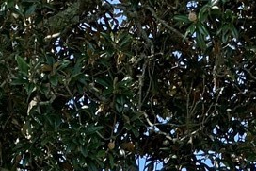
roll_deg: +0.6
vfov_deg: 7.1
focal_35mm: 159
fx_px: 1130
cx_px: 126
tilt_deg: +0.8
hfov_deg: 12.9
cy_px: 616
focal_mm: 4.25
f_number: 1.8
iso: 25
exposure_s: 1/601
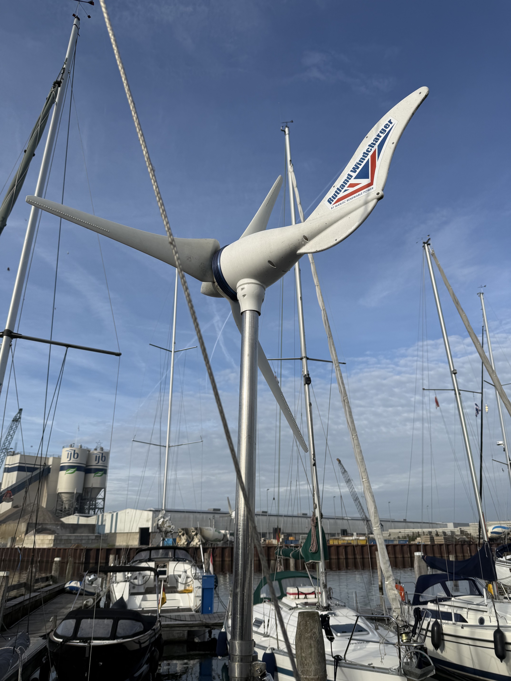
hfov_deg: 56.8
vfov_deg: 71.6
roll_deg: -0.1
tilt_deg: +22.3
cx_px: 256
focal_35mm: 24
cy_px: 340
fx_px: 472
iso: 80
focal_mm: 6.76
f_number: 1.78
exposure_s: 1/4673
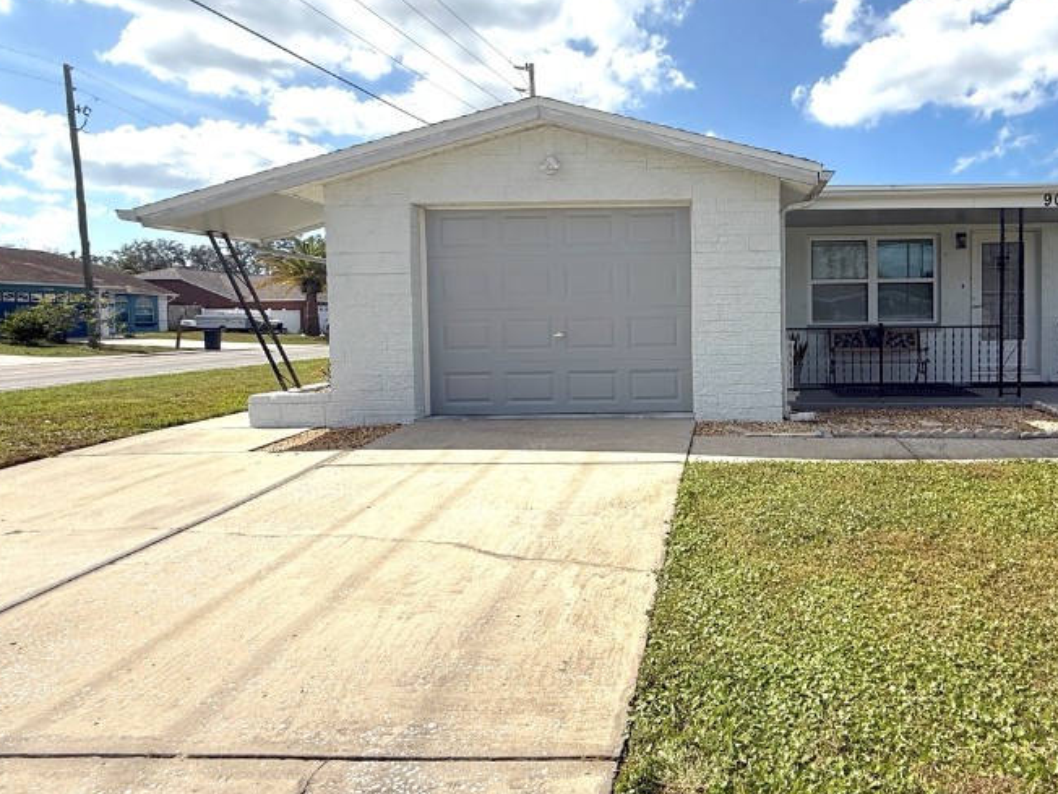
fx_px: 672
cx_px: 729
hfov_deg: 73.4
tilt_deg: -1.2
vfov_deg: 60.8
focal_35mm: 22
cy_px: 341
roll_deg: +1.0
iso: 50
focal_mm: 2.22
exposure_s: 1/2506
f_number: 2.2
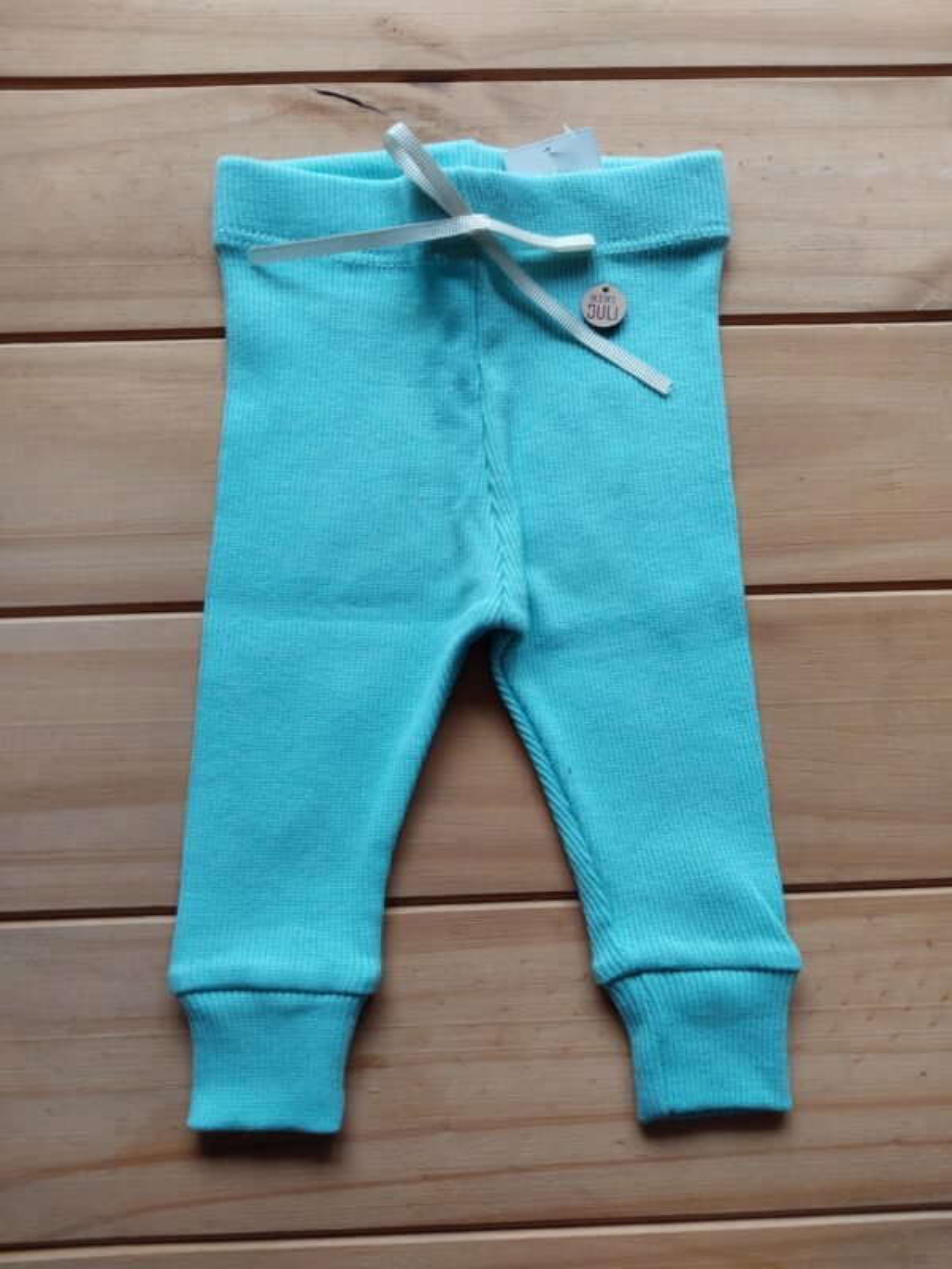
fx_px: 1100
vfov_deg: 60.0
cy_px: 634
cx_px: 476
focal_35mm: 30
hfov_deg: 46.8
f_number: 1.8
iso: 100
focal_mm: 4.6
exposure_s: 1/100
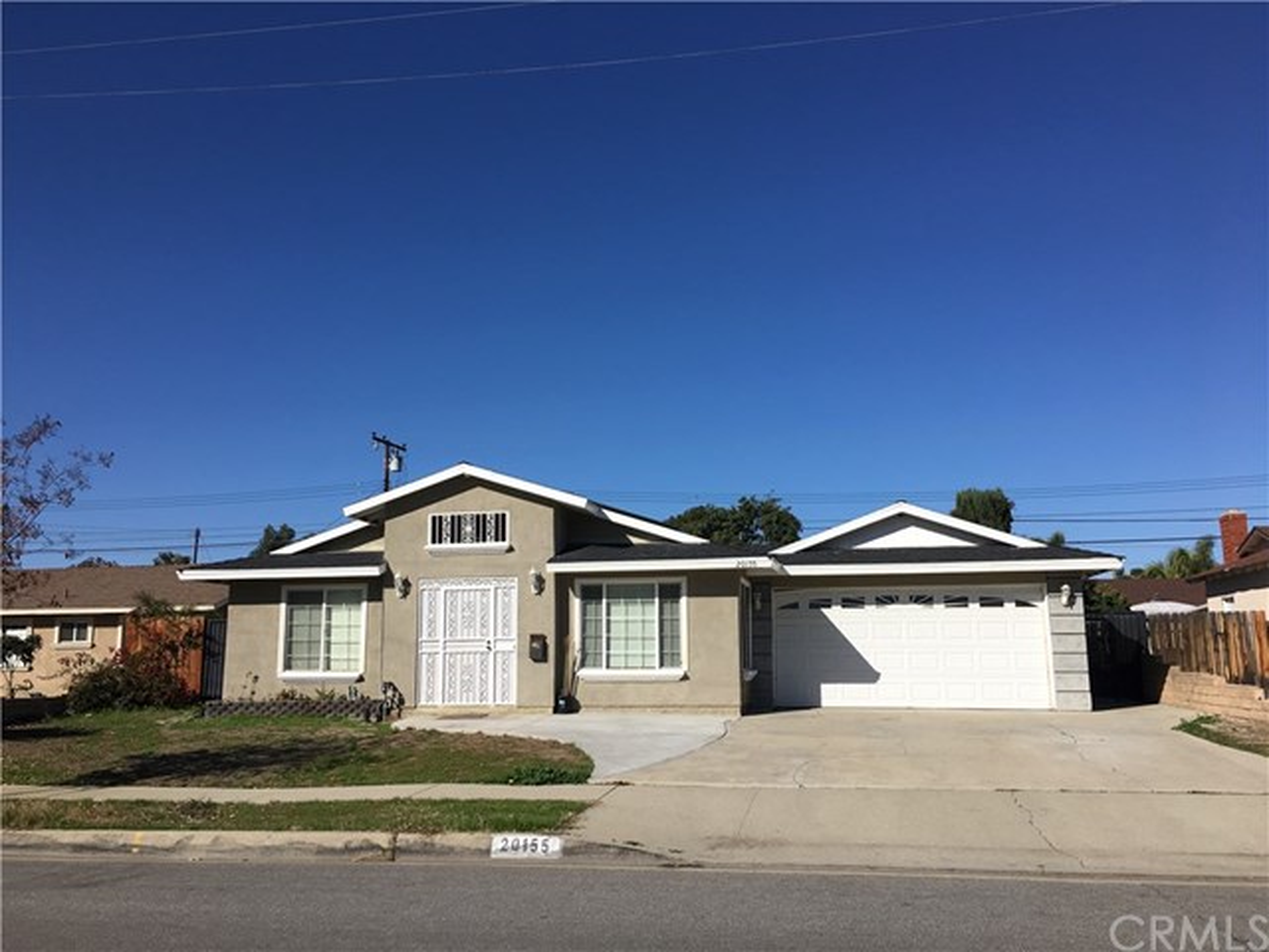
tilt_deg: +9.6
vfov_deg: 48.2
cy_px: 476
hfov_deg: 61.7
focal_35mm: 29
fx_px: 1063
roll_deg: +0.5
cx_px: 634
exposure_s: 1/2959
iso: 25
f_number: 2.2
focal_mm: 4.15
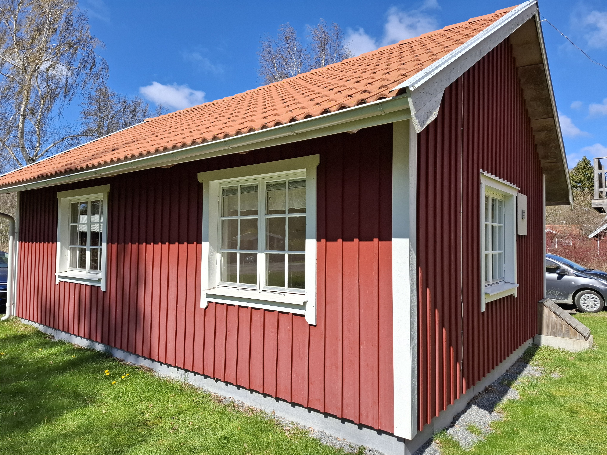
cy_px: 228
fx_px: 403
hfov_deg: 73.9
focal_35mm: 23
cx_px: 304
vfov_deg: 58.9
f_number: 1.8
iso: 50
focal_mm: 5.54
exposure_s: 1/2304
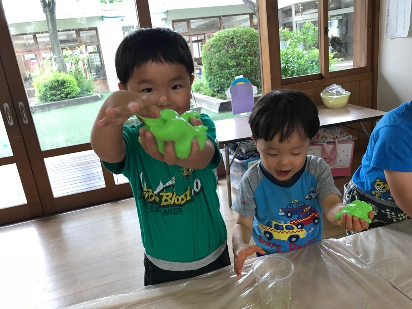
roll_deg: +7.1
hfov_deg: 63.4
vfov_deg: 49.7
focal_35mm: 28
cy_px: 154
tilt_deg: -15.5
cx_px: 206
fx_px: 333
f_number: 1.8
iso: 32
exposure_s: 1/60
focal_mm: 3.99
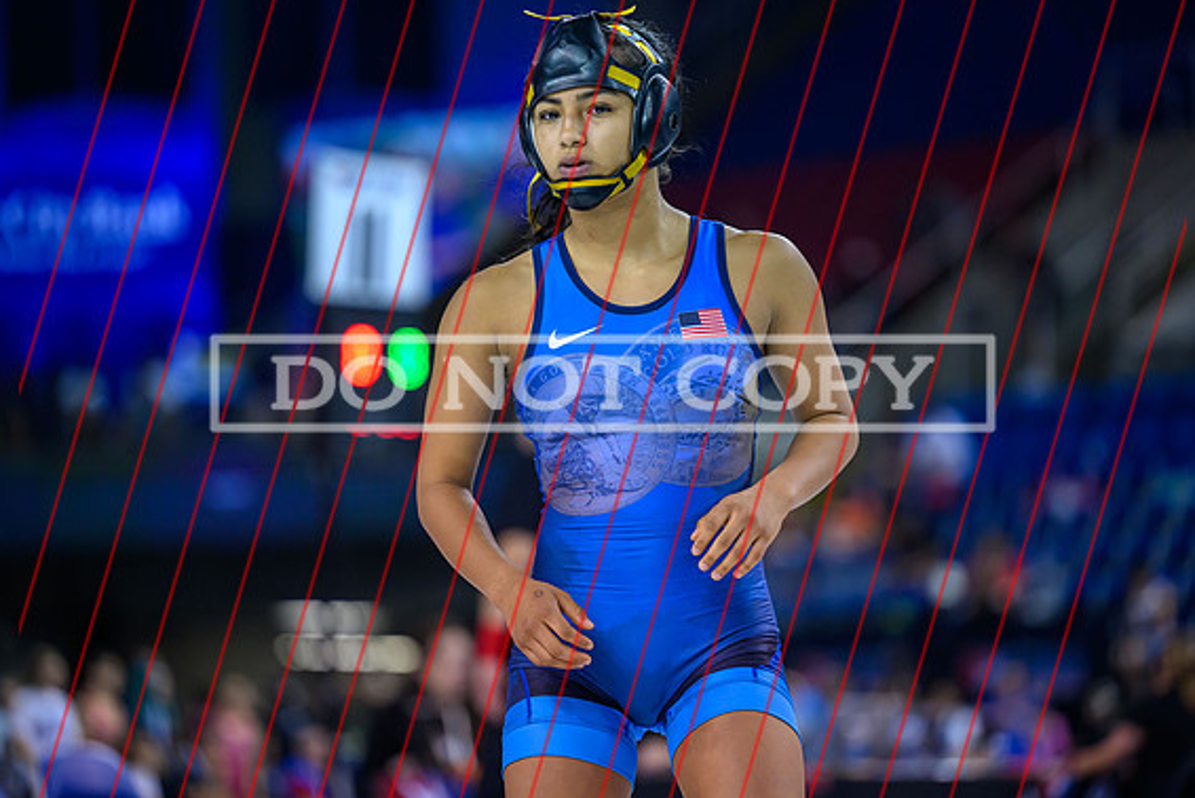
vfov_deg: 8.4
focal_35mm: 164
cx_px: 602
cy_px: 398
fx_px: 5446
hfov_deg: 12.5
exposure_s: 1/800
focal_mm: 160
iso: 2500
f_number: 2.8
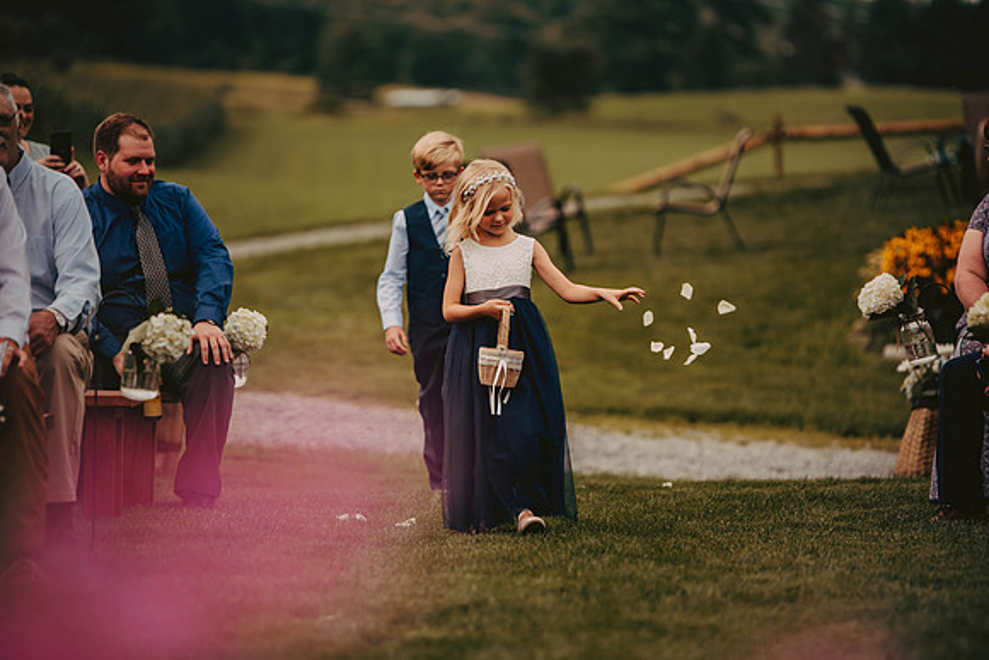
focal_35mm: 200
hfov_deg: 10.3
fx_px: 5495
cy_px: 330
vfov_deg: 6.9
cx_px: 494
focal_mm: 200
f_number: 2.8
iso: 200
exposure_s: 1/1600
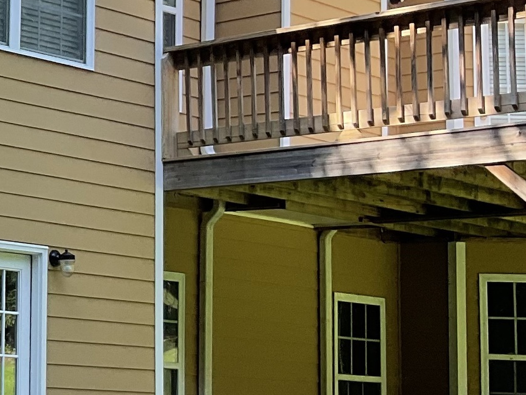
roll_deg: -1.8
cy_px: 199
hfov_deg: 16.4
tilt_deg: +4.5
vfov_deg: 14.1
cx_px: -354
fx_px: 1596
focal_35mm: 105
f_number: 1.8
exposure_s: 1/229
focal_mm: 3
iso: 16
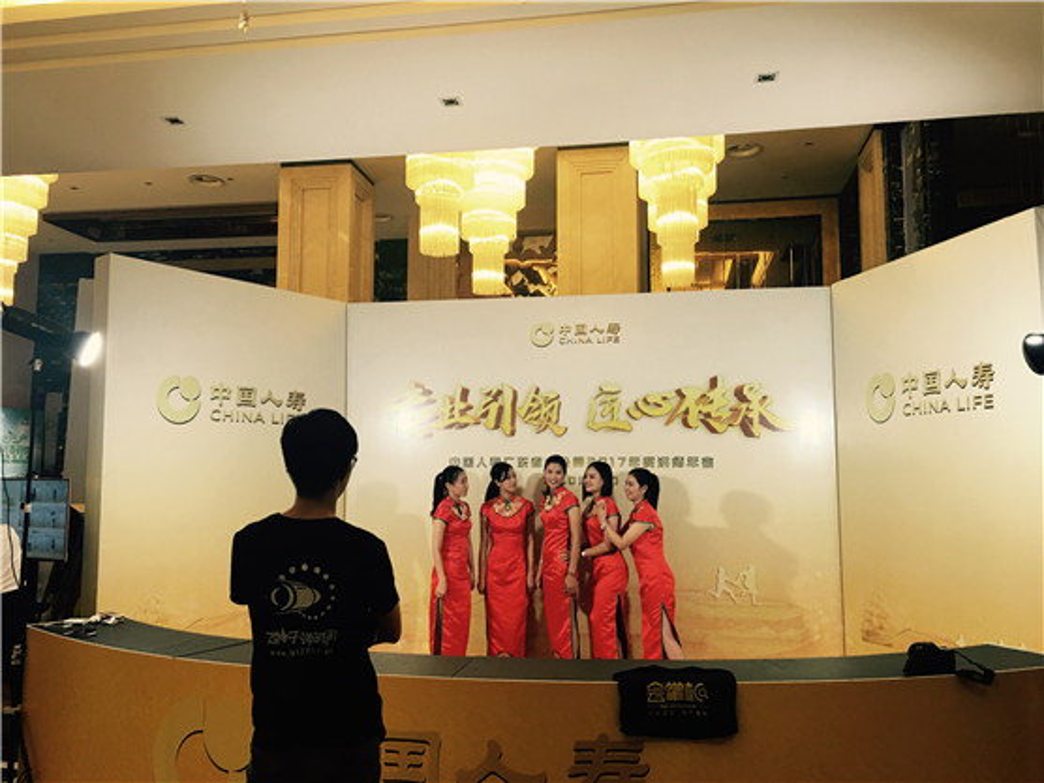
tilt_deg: +6.1
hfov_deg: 61.7
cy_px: 392
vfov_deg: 48.2
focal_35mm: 29
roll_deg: -0.2
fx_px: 875
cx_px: 522
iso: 50
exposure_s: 1/33
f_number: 2.2
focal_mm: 4.15
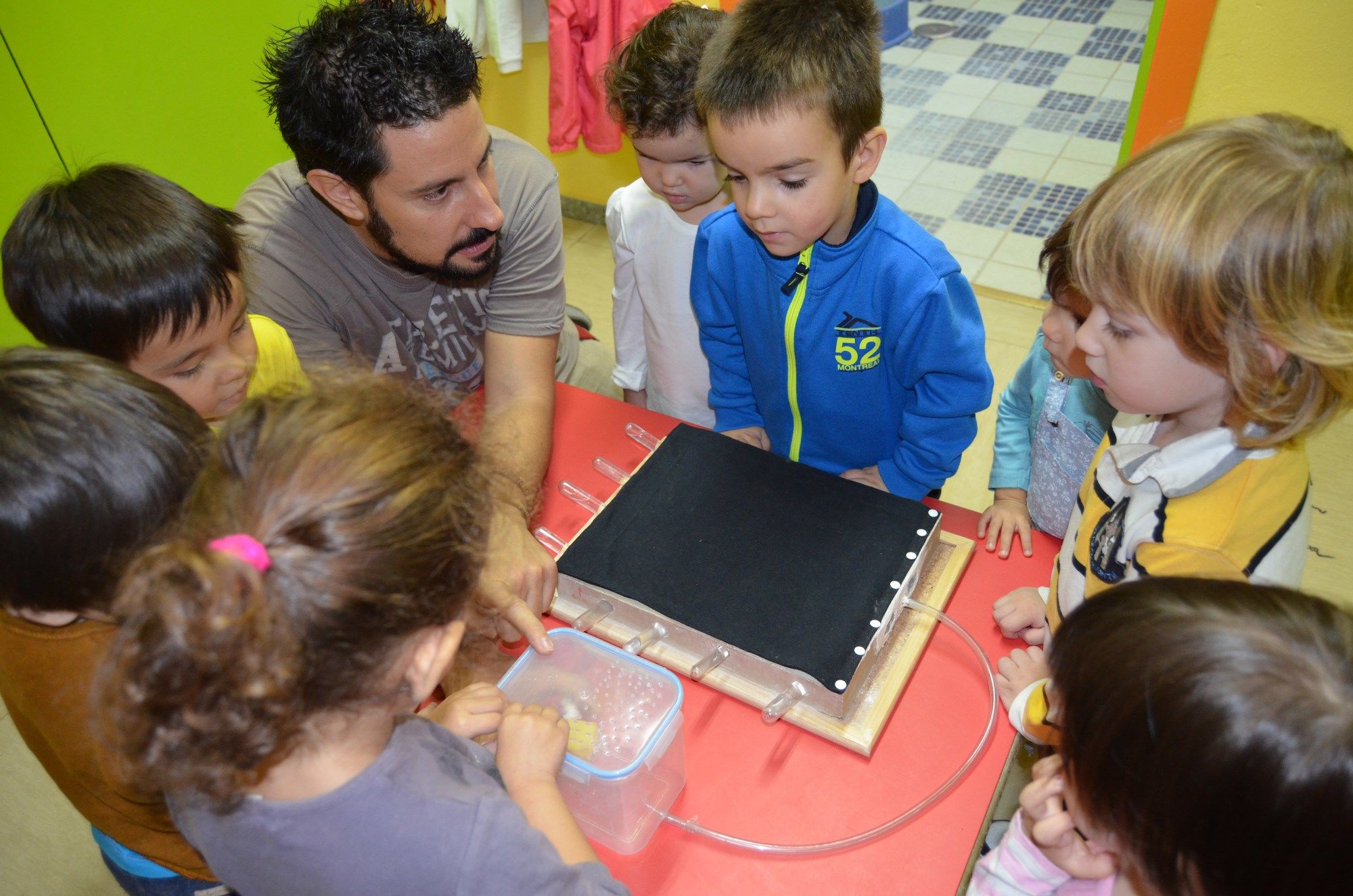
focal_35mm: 27
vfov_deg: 47.7
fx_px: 1013
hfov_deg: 67.5
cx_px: 676
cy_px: 448
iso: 1250
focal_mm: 18
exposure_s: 1/60
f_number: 3.5
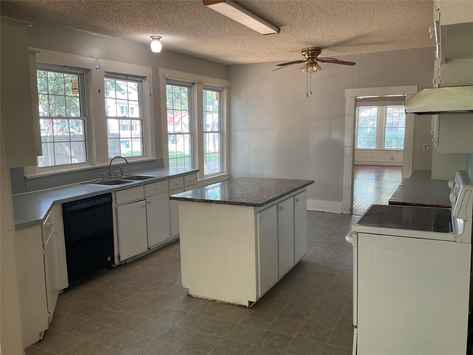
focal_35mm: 29
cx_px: 236
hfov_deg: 61.7
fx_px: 396
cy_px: 178
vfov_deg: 48.2
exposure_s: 1/60
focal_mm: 3
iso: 80
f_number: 1.8
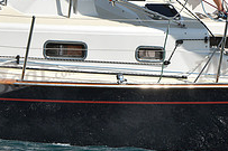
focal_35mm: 458
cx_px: 138
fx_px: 2898
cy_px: 12
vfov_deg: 3.0
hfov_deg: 4.5
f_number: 8
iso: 250
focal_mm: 160
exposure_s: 1/1600
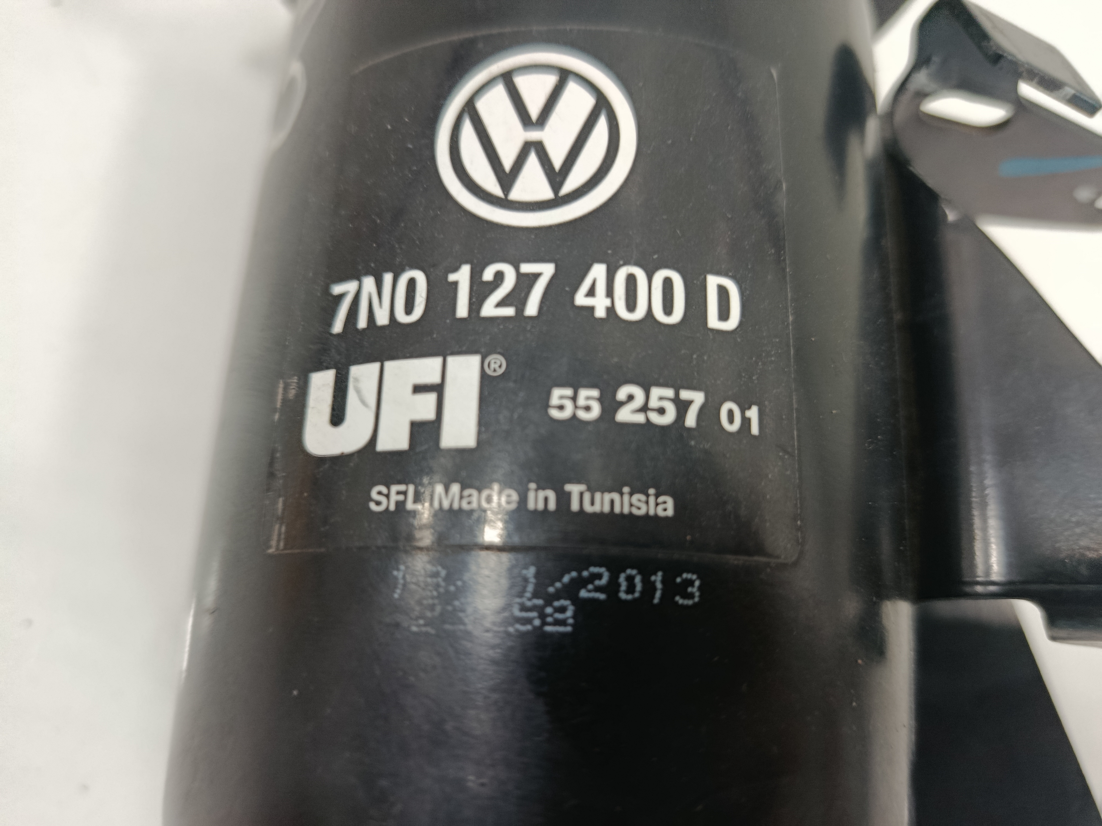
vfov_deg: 56.8
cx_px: 551
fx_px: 764
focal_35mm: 24
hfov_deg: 71.6
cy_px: 413
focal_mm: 5.24
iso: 872
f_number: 1.7
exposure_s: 1/50
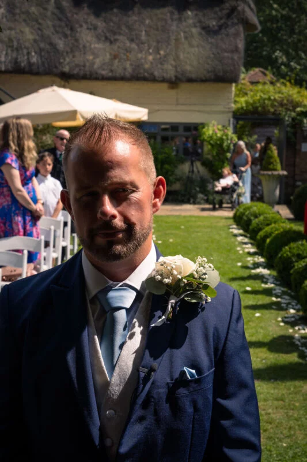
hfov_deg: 22.0
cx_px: 195
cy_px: 231
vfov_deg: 32.6
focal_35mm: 62
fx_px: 787
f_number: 8
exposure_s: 1/200
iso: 100
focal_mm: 41
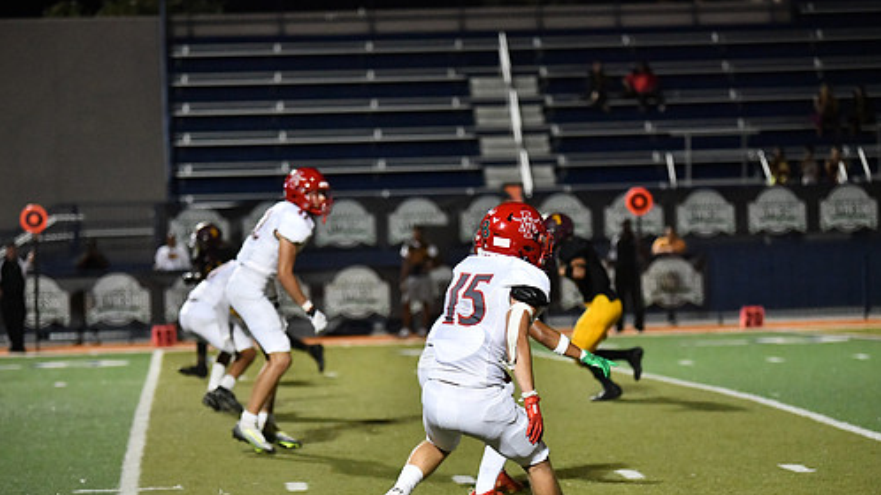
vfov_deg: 8.1
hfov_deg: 14.4
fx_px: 3480
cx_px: 469
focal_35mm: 149
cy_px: 335
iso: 10000
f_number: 2.8
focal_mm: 122
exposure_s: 1/3200
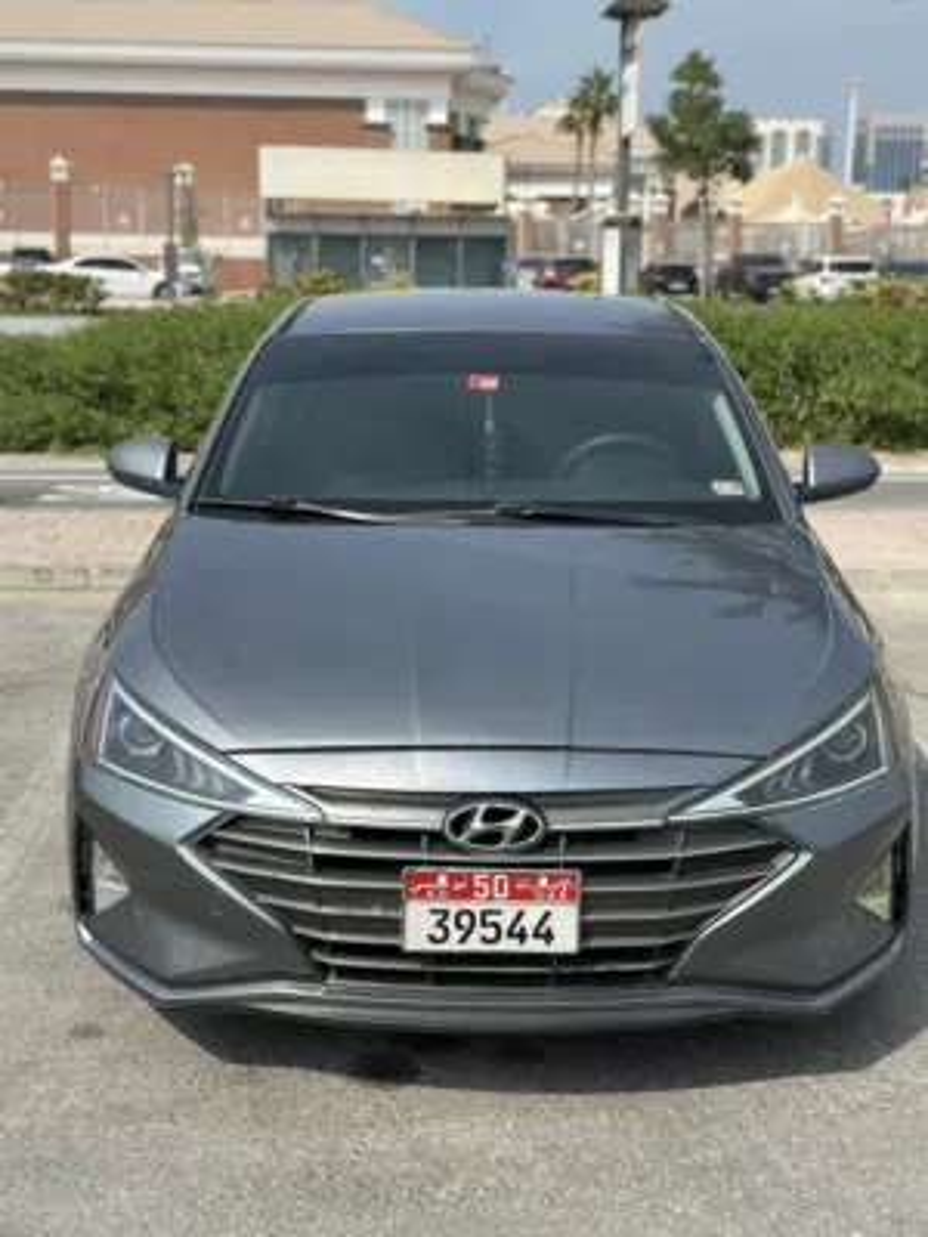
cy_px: 618
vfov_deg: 39.7
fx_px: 1716
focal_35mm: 48
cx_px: 464
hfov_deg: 30.3
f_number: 1.78
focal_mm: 6.86
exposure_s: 1/5882
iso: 100
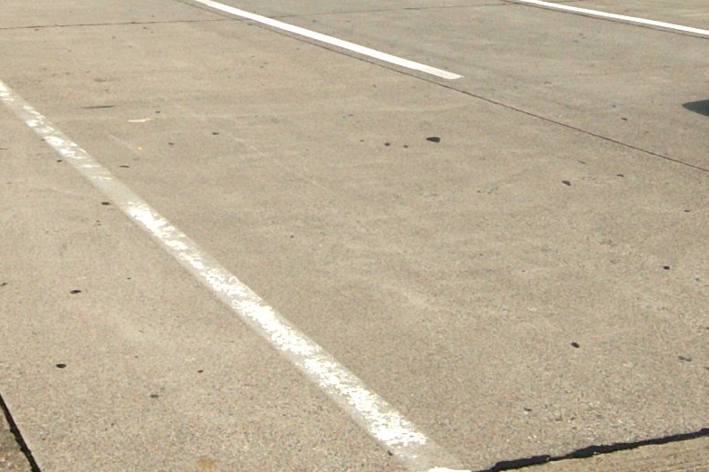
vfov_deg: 17.4
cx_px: 263
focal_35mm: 75
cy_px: -83
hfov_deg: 26.9
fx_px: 1475
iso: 200
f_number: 9.5
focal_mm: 13
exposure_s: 1/1000
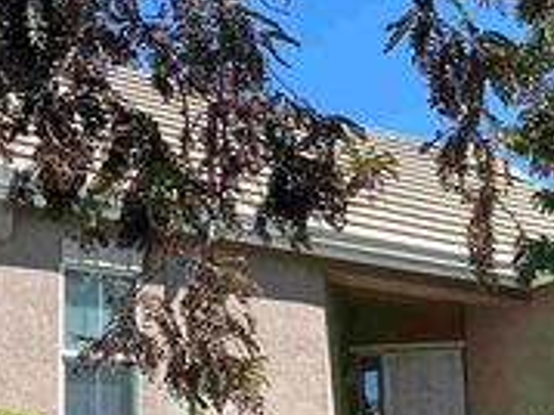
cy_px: 342
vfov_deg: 21.6
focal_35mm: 67
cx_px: 260
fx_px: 1072
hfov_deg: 29.0
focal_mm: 6.86
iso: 80
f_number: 1.78
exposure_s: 1/1721
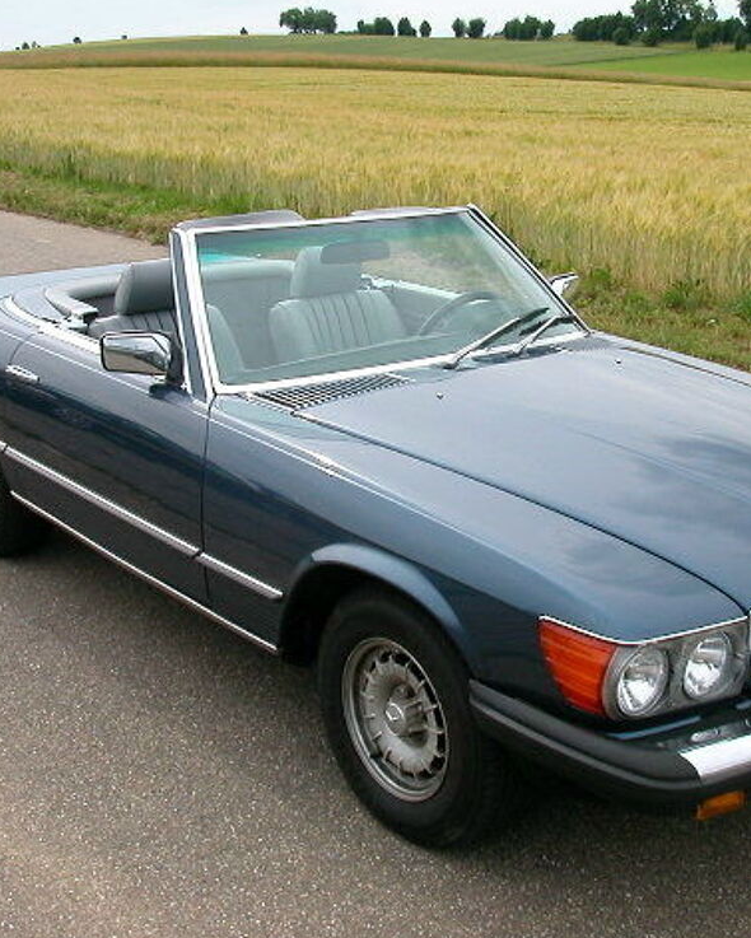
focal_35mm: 49
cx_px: 467
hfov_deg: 30.7
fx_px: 1361
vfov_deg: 38.0
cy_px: 471
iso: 100
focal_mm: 5.6
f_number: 4.5
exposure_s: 1/334
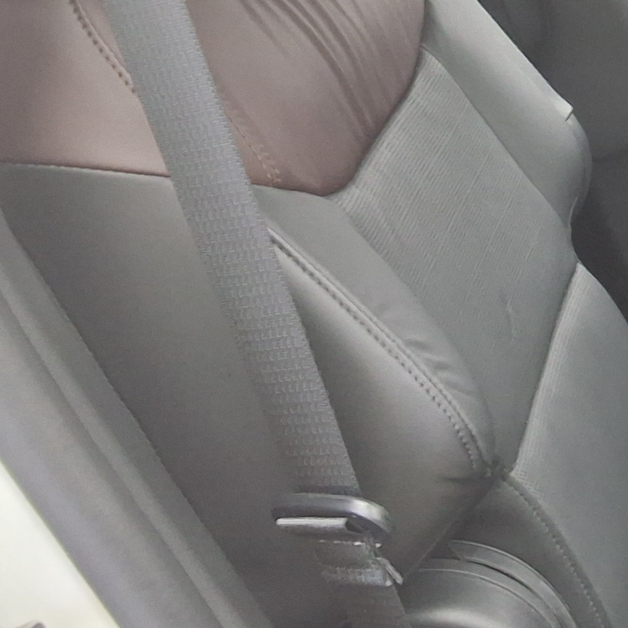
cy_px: 63
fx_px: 1704
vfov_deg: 20.5
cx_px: 926
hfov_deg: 18.6
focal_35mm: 83
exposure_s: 1/40
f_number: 1.9
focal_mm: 2.91
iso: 125
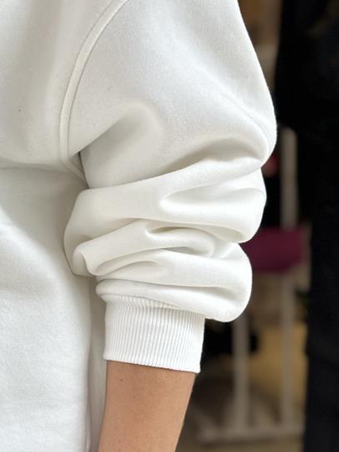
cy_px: 267
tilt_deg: -7.5
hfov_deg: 24.3
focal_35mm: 57
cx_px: -15
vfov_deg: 33.7
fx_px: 745
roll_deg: +2.9
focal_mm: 6.86
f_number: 1.78
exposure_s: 1/298
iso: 80
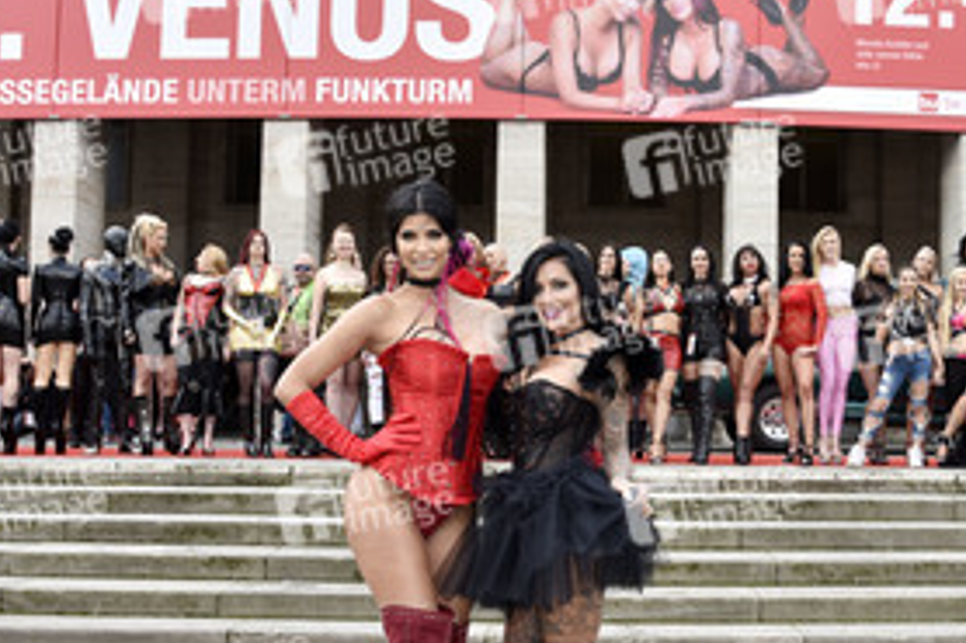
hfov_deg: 49.0
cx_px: 620
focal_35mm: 39
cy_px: 417
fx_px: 1046
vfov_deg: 33.9
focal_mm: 24
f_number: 6.3
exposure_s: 1/200
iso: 280
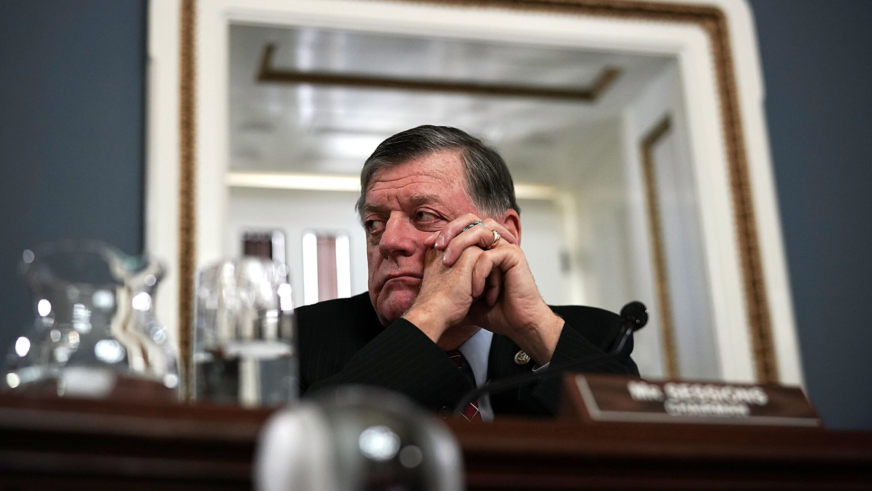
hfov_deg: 36.6
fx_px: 1318
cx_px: 435
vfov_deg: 21.1
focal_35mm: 57
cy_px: 240
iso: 1600
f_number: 1.8
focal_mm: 50
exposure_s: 1/500
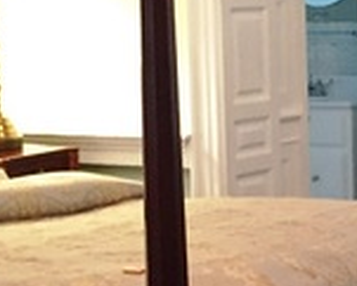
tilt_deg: -6.9
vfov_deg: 10.3
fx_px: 1586
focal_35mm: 150
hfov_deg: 12.5
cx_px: 461
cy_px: 182
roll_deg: -0.3
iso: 250
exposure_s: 1/15
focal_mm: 4.15
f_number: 2.2
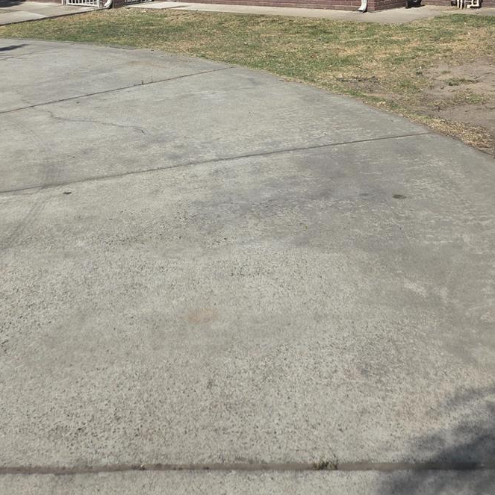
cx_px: 239
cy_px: -16
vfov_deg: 33.3
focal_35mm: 46
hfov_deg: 36.8
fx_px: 744
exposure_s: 1/7891
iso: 64
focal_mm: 5.4
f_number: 1.8
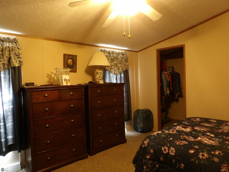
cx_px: 114
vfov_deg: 56.8
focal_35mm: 24
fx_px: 159
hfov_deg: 71.6
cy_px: 86
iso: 566
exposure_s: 1/17
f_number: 3.2
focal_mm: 4.3
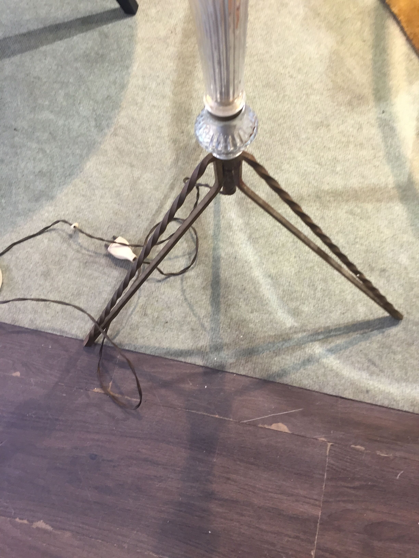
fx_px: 468
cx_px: 210
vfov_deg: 61.7
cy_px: 279
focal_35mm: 29
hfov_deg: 48.2
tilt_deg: -74.7
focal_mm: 4.15
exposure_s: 1/33
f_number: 2.2
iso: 125
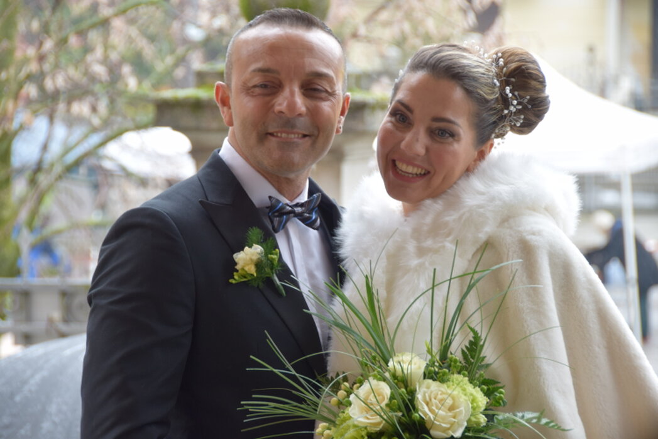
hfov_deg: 10.5
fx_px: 3564
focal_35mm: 195
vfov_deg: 7.0
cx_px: 329
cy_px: 220
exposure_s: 1/200
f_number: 7.1
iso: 400
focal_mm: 130
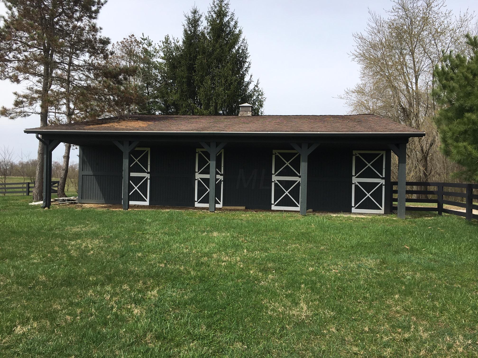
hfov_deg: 61.7
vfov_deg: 48.2
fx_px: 400
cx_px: 239
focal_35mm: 29
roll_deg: -0.3
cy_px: 179
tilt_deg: -1.4
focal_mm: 4.15
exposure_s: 1/1479
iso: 25
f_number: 2.2
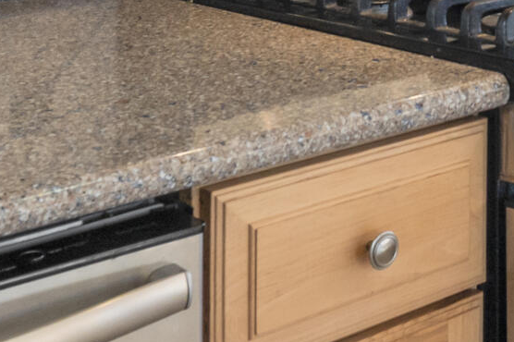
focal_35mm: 108
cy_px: -276
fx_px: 1541
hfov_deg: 18.2
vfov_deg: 11.7
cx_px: 575
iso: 560
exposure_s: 1/100
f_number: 8
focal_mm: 20
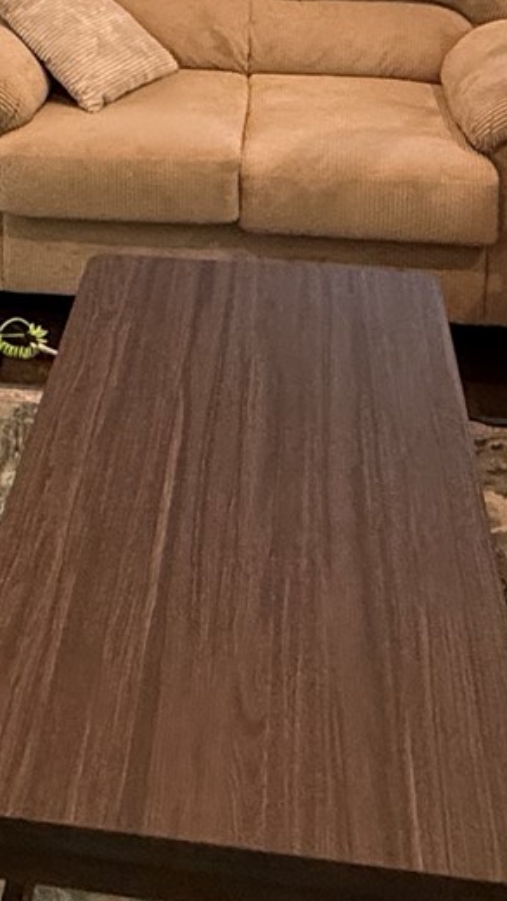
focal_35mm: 60
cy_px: -221
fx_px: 1434
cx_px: 80
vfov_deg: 29.3
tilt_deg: -5.4
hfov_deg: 19.8
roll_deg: +0.1
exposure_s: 1/60
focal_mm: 2.22
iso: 640
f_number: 2.2
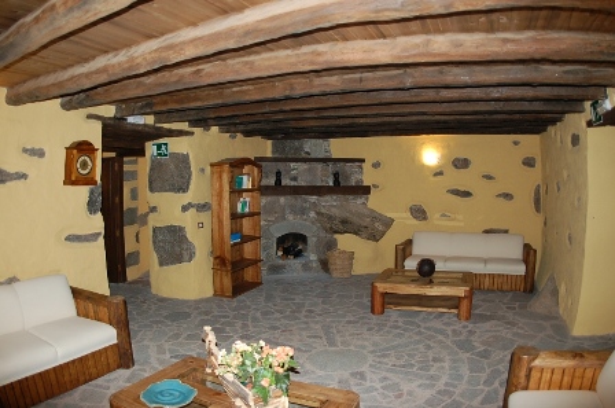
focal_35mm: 24
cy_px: 204
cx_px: 308
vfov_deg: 53.0
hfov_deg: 73.8
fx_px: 409
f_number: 2.8
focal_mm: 16
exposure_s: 1/60
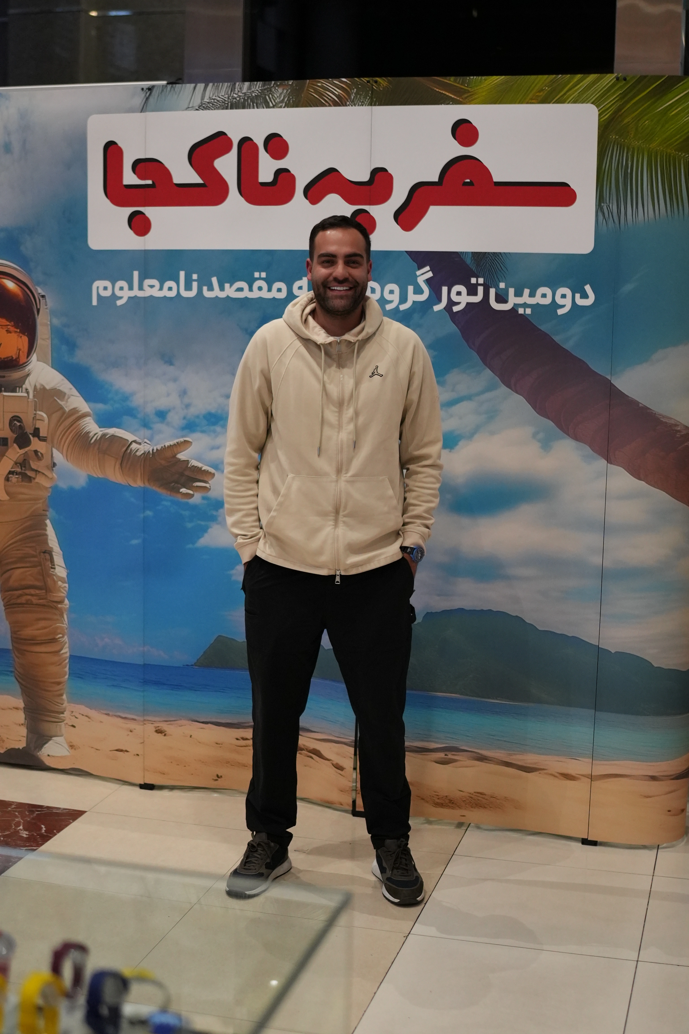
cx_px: 344
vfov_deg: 38.2
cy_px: 517
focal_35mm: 52
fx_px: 1493
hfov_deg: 26.0
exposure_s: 1/1250
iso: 2000
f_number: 1.4
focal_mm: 35
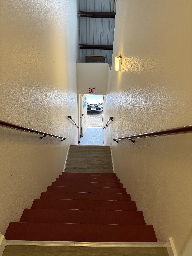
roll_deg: -2.0
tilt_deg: -28.9
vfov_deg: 71.6
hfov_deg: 56.8
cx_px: 96
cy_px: 128
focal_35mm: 24
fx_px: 177
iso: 125
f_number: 1.78
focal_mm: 6.76
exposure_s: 1/120
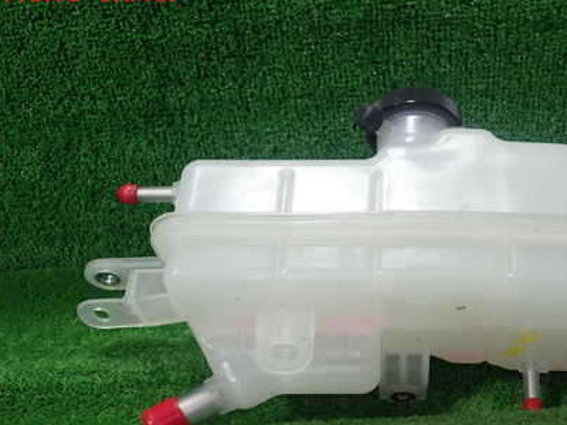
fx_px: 737
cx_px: 343
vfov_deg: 31.8
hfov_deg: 41.9
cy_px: 293
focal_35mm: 45
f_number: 2.3
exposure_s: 1/125
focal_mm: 5.5
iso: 200
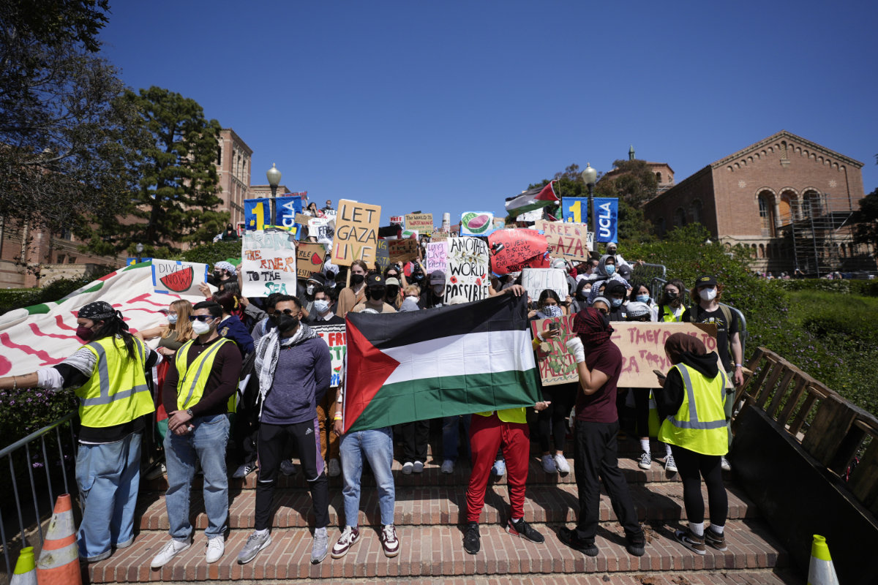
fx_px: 390
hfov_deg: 96.7
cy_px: 292
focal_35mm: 16
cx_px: 439
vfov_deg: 73.7
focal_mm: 16
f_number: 2.8
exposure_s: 1/10000
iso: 250
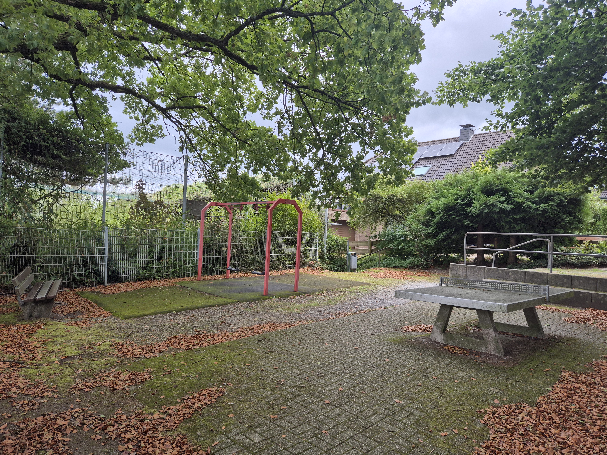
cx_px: 304
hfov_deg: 73.9
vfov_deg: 58.9
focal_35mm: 23
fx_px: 403
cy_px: 228
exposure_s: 1/311
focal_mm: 5.4
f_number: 1.8
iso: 25
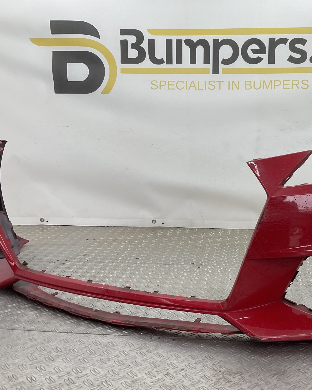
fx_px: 450
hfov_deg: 37.5
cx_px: 222
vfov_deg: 46.8
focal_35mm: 39
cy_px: 197
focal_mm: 3
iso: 20
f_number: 1.8
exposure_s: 1/120
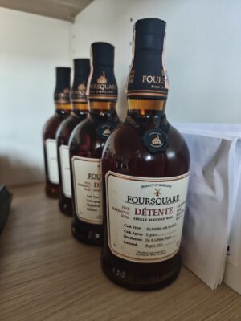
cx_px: 120
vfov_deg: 71.6
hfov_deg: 56.8
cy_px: 160
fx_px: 223
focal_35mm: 24
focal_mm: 6.57
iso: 497
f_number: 1.68
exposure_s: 1/100
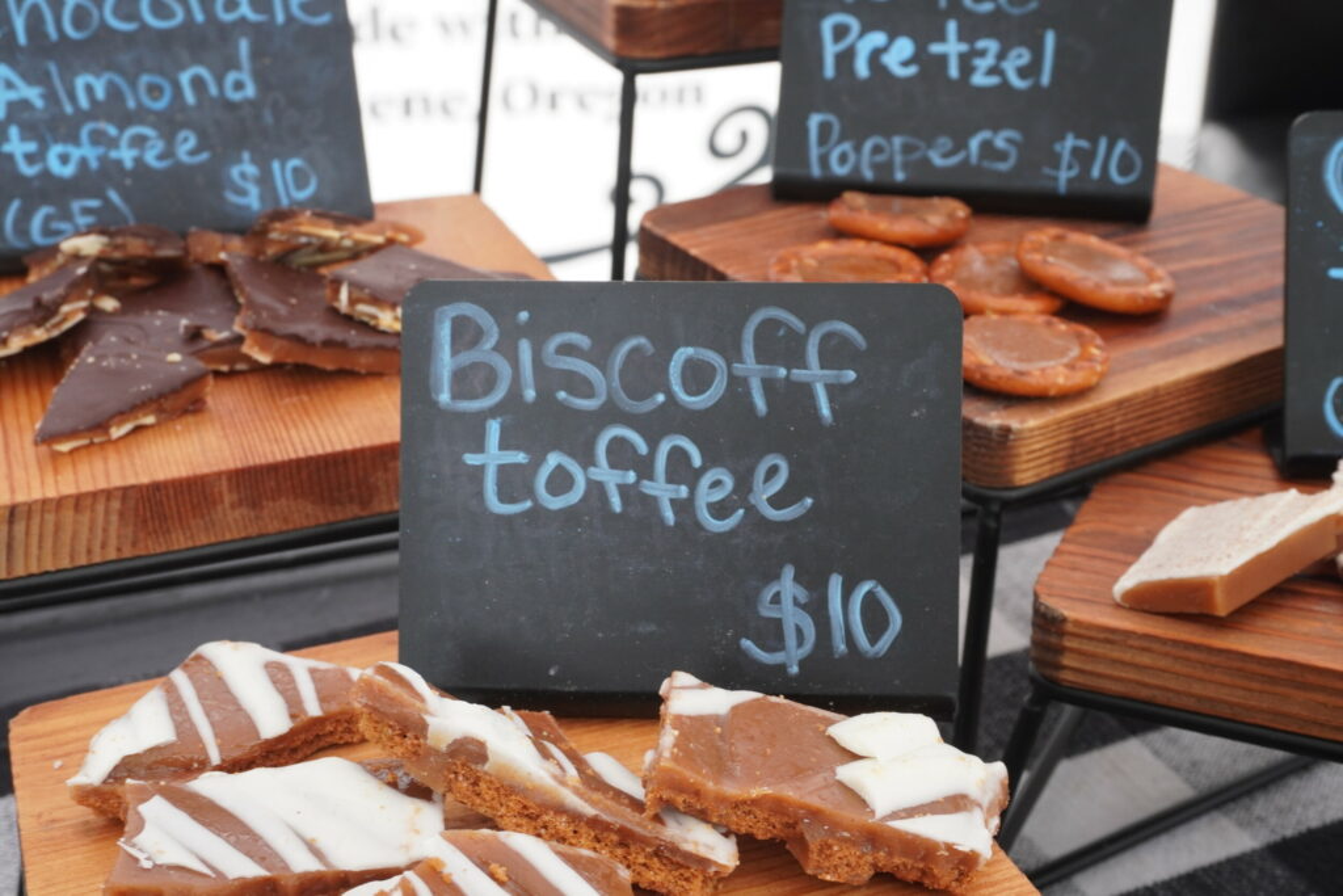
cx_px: 672
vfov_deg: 28.1
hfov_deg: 41.1
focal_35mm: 48
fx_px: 1791
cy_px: 448
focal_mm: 32
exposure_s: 1/60
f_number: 11
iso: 640
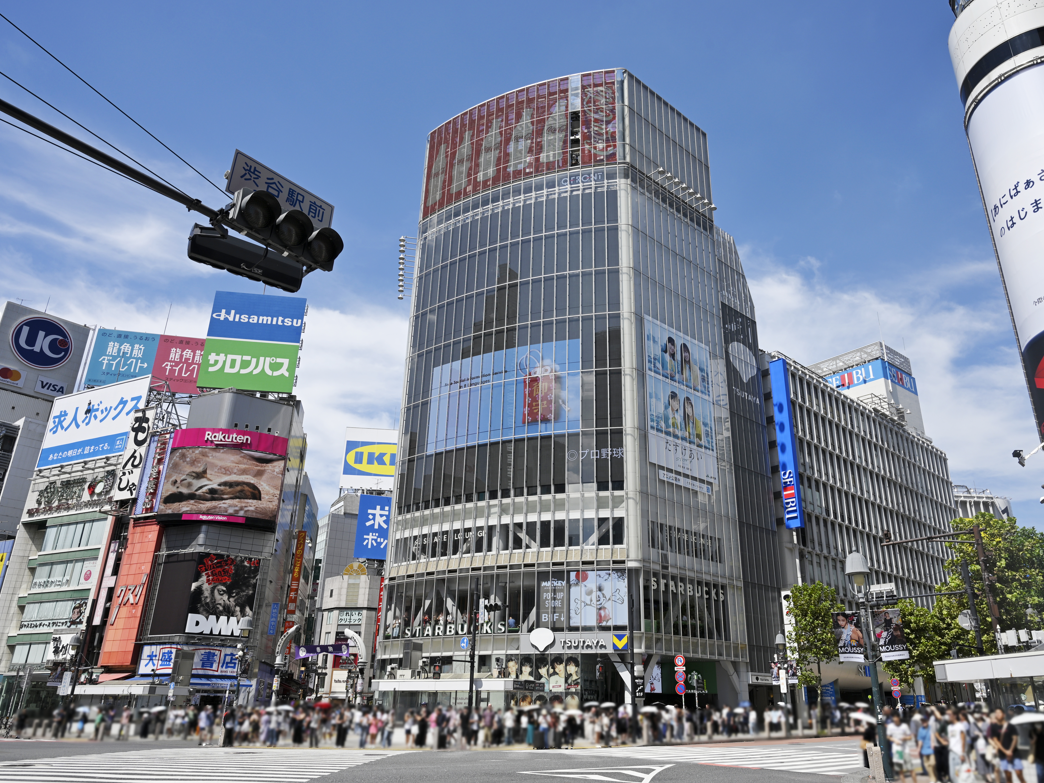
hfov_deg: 67.2
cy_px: 392
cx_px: 563
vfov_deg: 53.1
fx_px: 784
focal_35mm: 26
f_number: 9
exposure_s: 1/320
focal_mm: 24
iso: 100
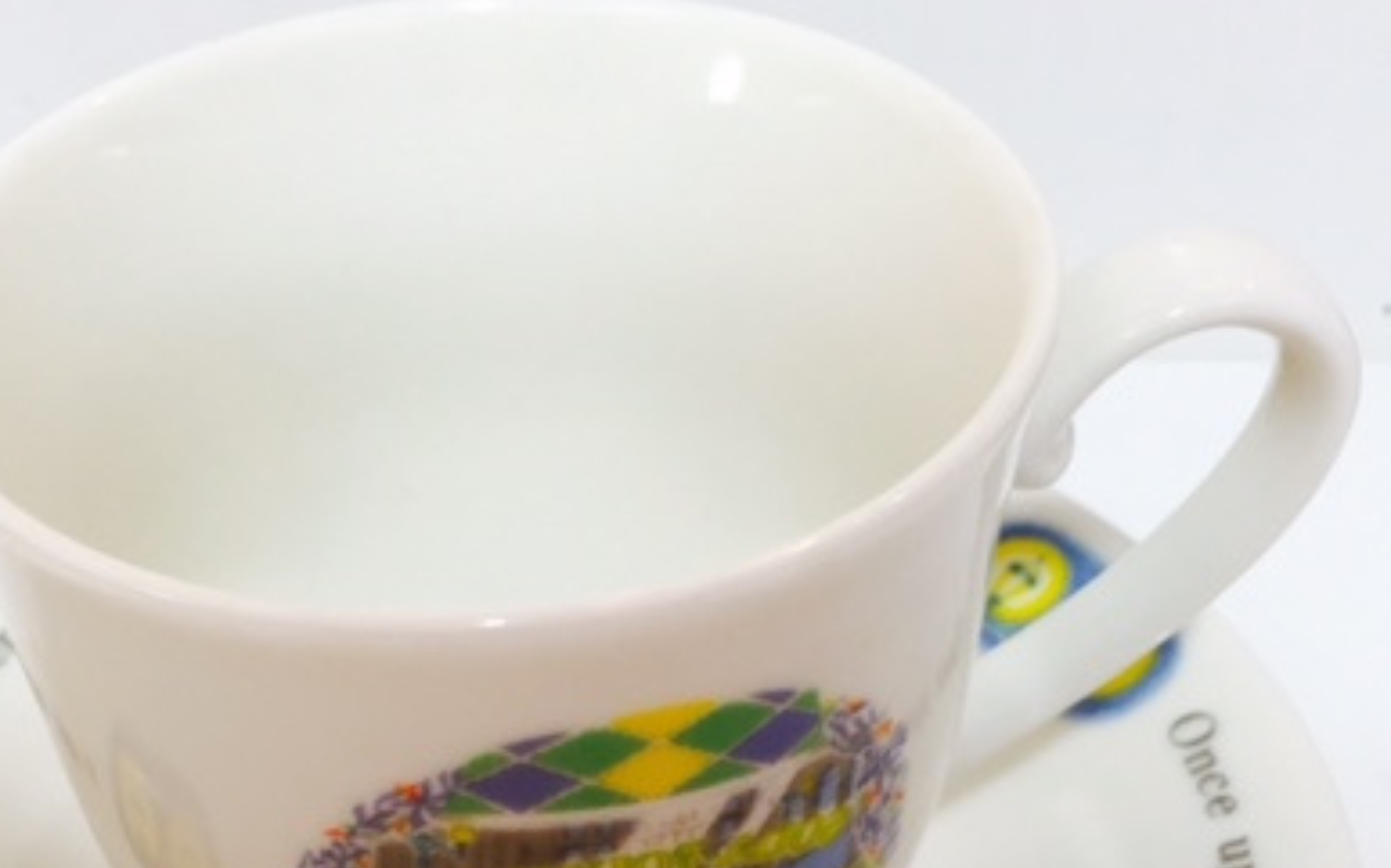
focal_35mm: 51
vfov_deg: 24.7
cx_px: 566
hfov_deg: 39.4
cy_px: 746
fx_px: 1933
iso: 80
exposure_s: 1/33
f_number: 2.2
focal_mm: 4.15
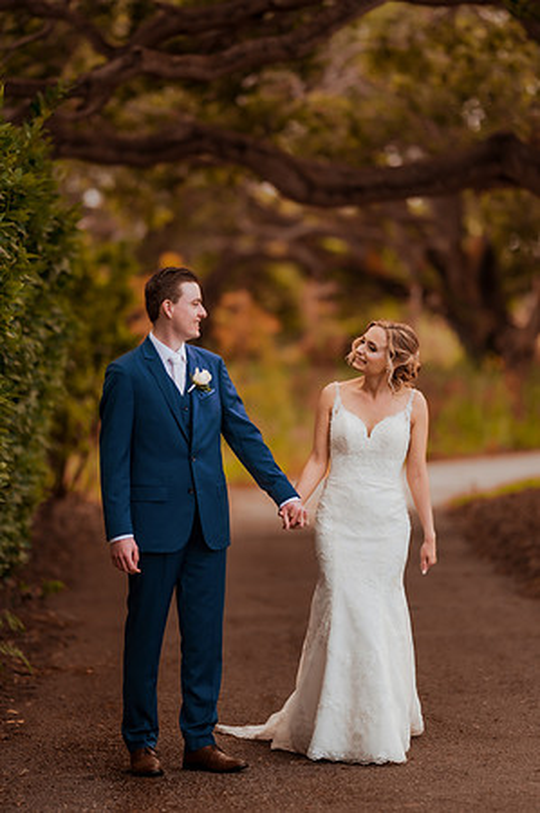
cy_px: 406
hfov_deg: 10.1
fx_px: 3044
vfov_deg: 15.2
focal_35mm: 135
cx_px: 270
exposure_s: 1/1000
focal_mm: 135
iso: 320
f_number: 1.8
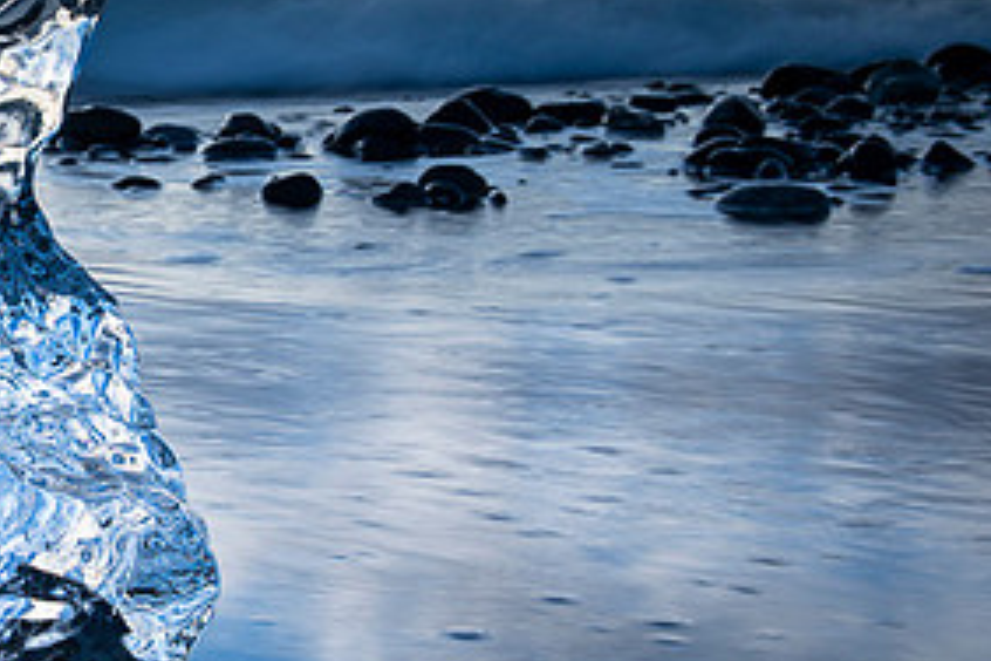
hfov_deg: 19.7
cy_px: 301
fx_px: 2698
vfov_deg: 14.0
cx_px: -166
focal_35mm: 98
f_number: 16
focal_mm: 35
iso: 31
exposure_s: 1/3
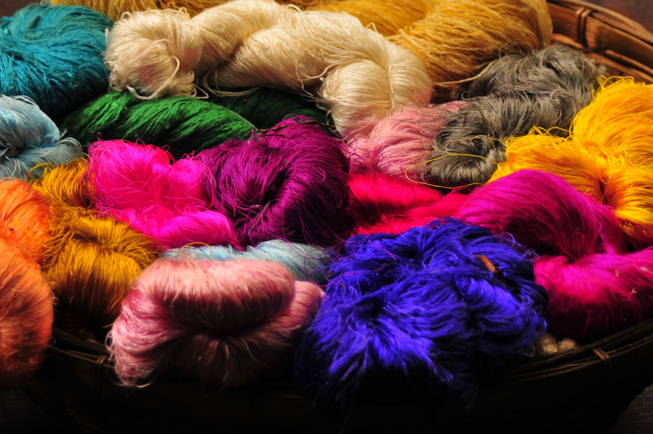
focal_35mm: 199
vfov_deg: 6.9
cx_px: 309
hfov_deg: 10.3
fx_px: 3605
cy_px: 161
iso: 400
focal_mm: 102
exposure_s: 1/160
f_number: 6.3
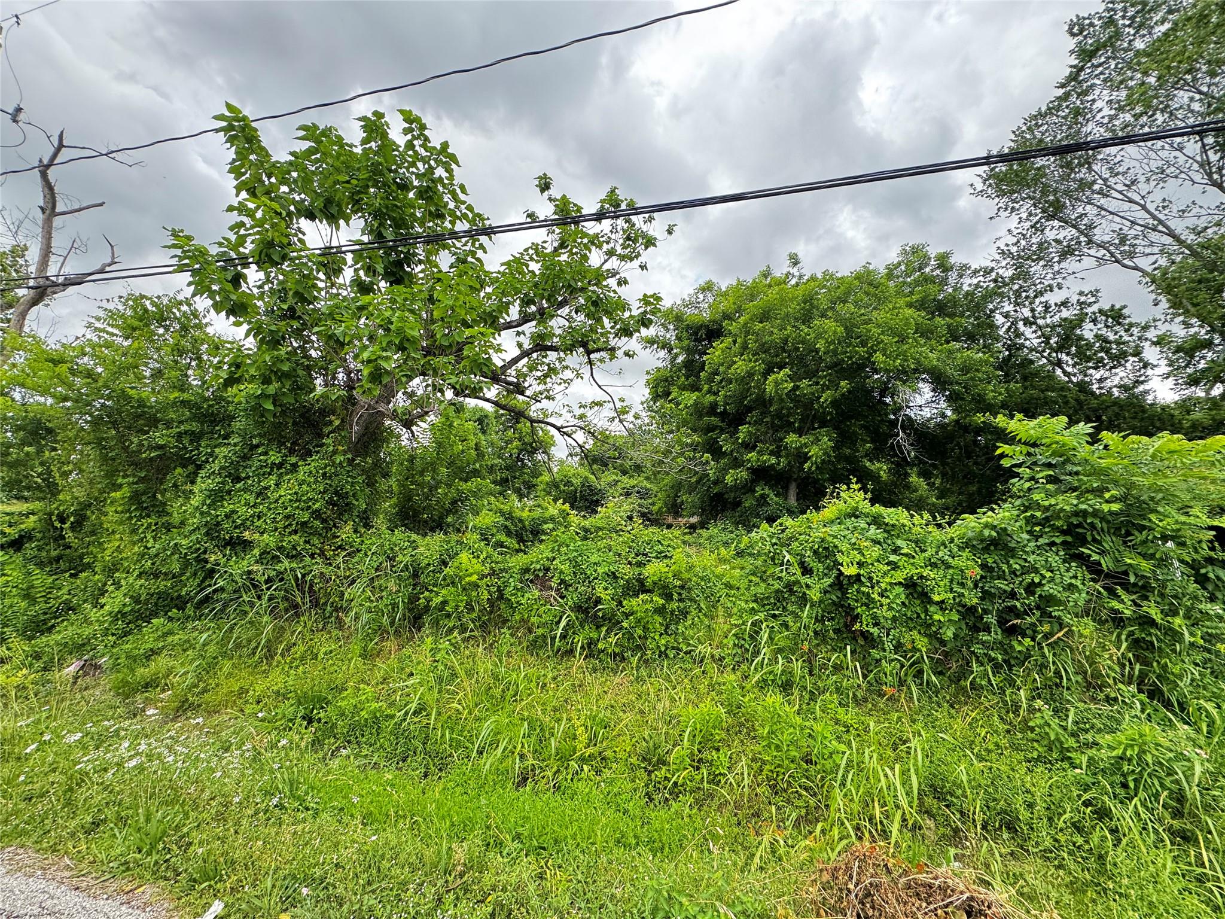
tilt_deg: +5.6
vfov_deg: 85.7
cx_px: 612
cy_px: 460
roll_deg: -1.2
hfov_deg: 102.1
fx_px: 495
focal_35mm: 14
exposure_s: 1/181
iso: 40
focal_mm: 2.22
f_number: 2.2
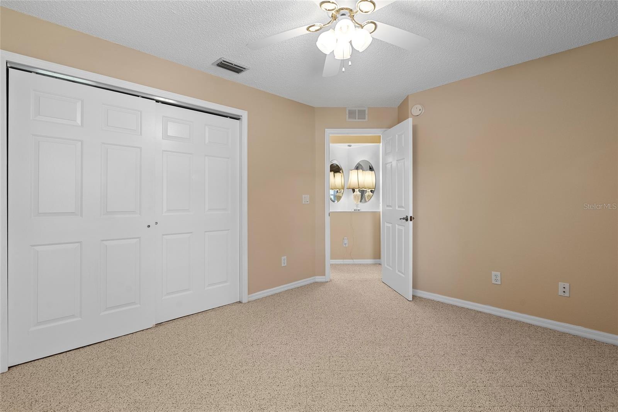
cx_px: 309
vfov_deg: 73.7
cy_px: 206
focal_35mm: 16
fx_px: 275
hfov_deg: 96.7
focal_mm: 16
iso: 400
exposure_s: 1/1.25
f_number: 8
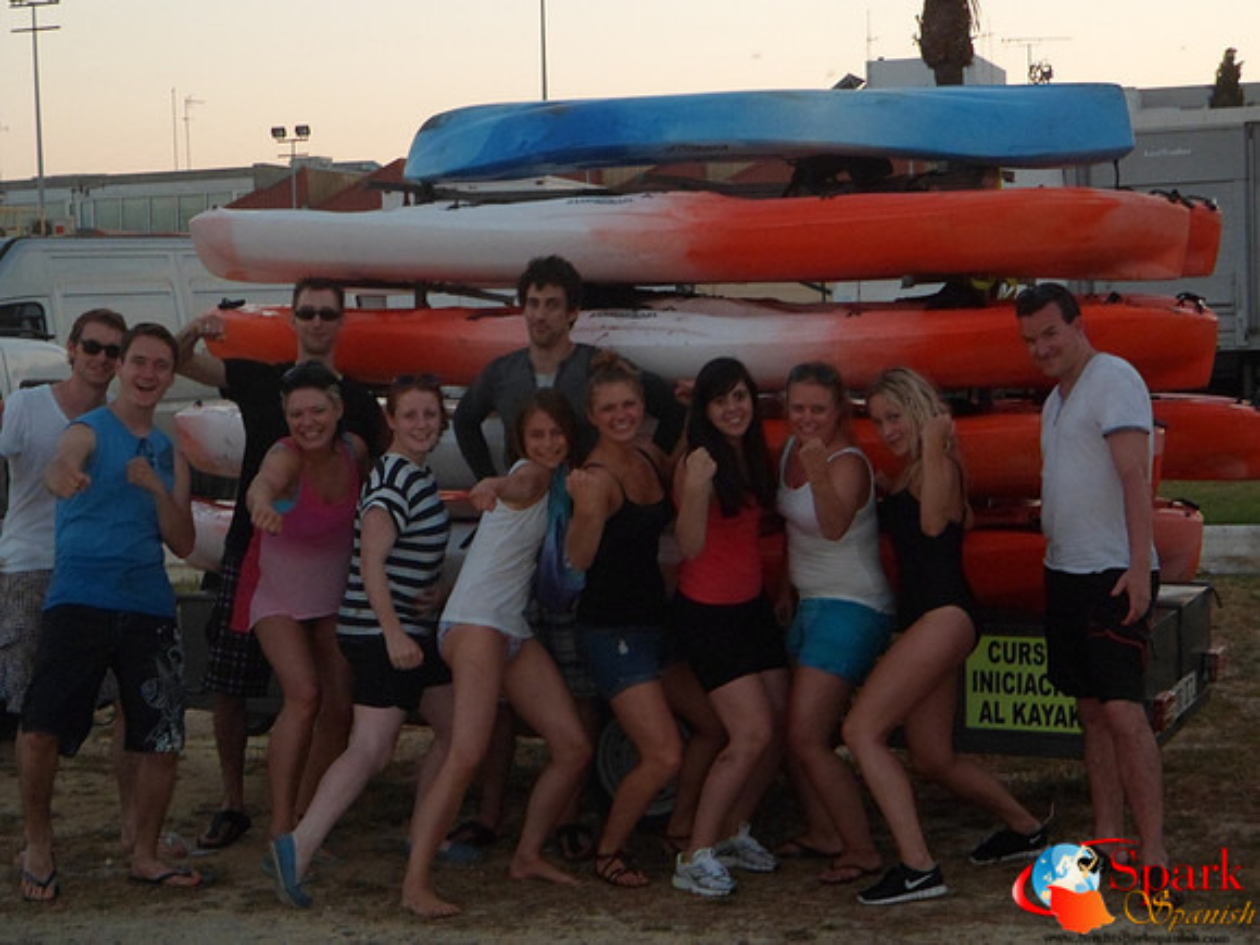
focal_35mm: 71
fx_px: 2584
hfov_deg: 27.4
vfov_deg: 20.7
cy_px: 472
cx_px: 630
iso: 320
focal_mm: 13.2
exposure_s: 1/60
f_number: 5.8
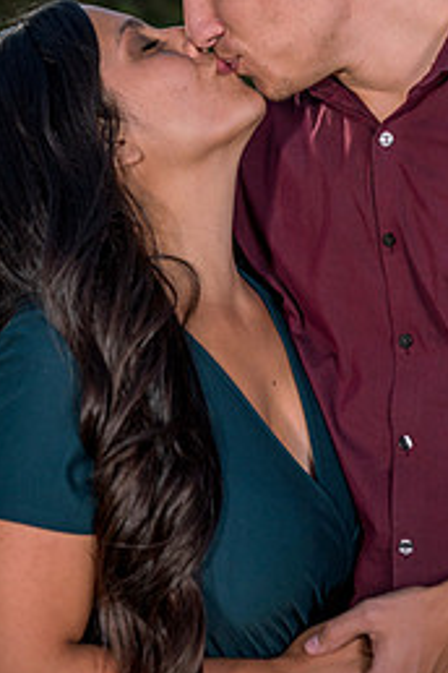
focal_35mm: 122
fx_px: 2277
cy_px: 250
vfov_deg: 16.8
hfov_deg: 11.2
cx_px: 245
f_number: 3.5
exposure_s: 1/1600
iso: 160
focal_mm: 70
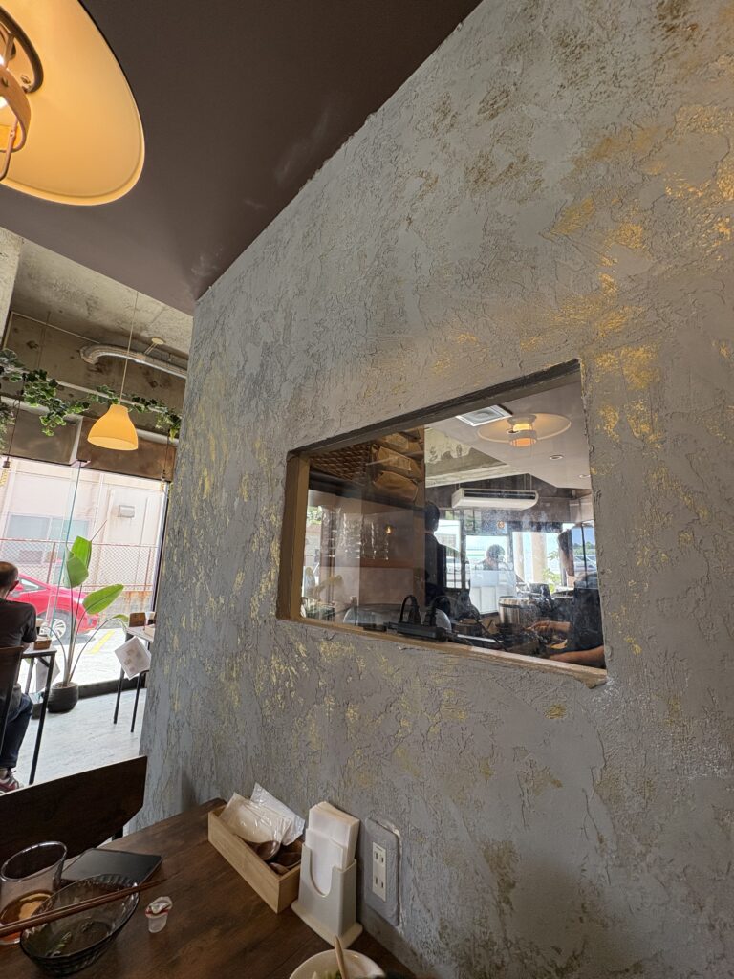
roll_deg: -1.3
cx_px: 367
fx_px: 396
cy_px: 490
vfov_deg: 102.1
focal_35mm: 14
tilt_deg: +11.3
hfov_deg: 85.7
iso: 160
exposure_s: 1/99
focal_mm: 2.22
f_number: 2.2
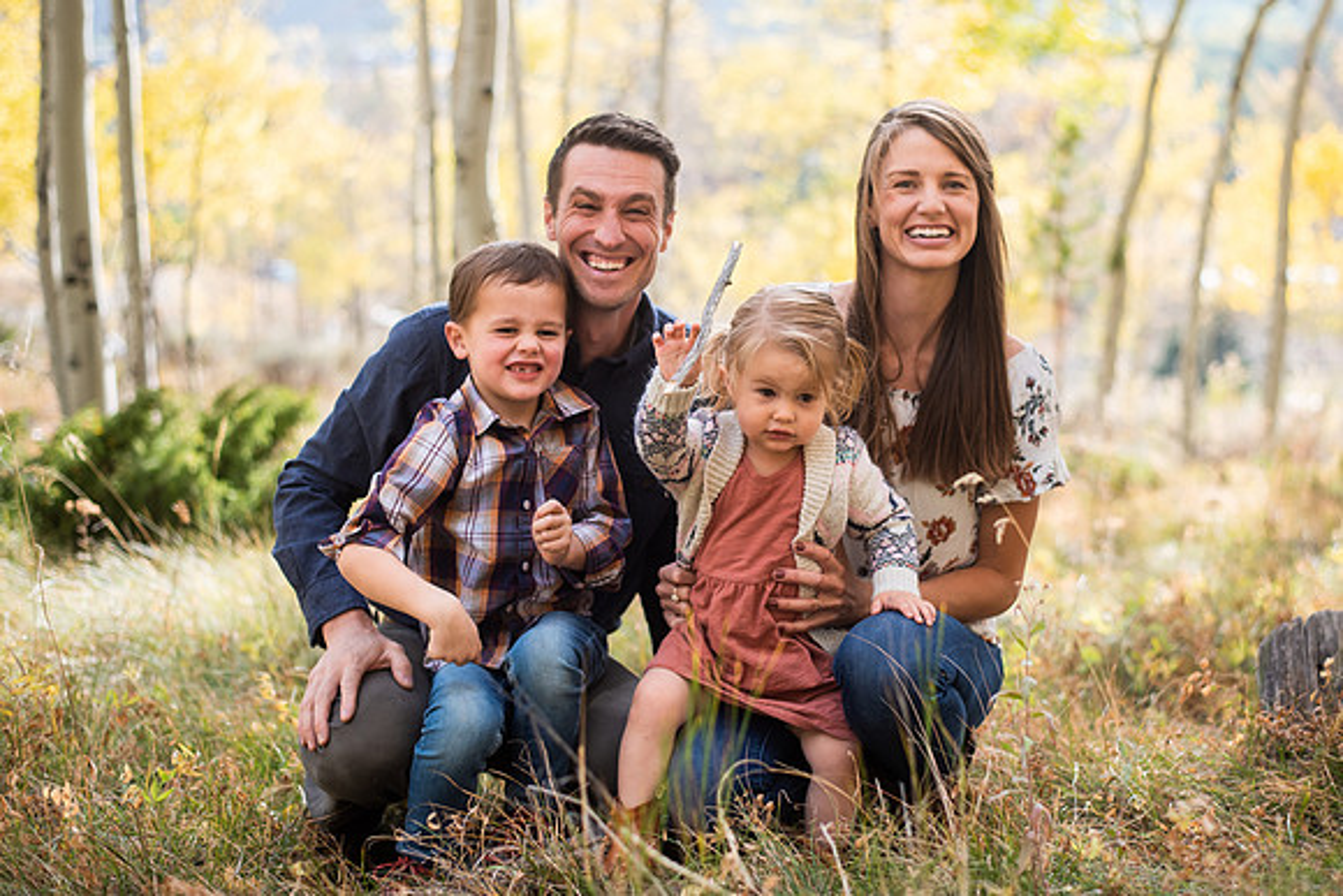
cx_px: 756
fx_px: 2101
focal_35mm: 56
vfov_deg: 24.1
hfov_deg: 35.4
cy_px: 391
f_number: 2.2
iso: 200
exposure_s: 1/1000
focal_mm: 50
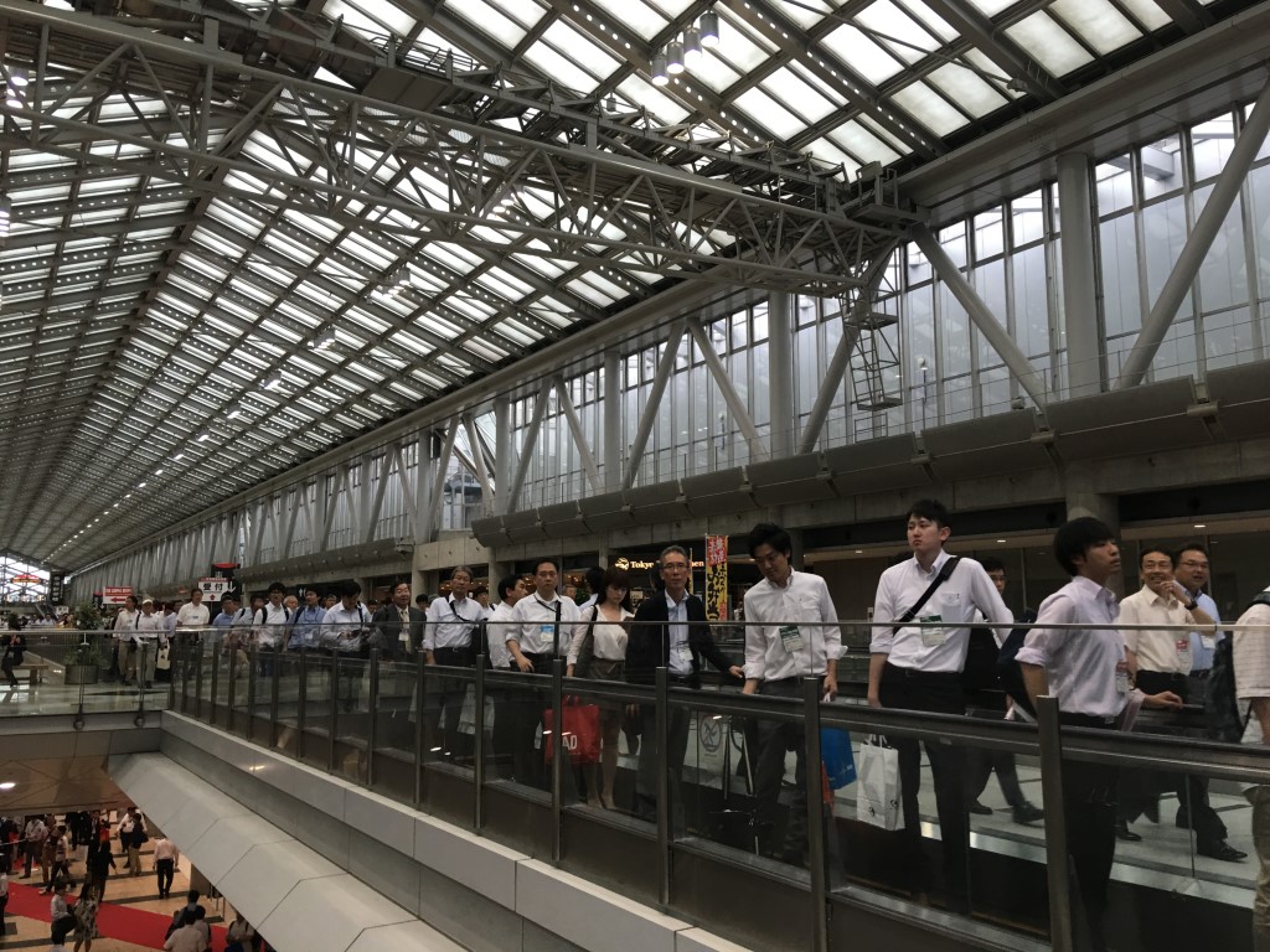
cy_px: 476
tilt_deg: +10.8
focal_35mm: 29
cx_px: 635
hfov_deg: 61.7
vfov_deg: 48.2
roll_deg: -0.4
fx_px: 1064
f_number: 2.2
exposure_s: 1/30
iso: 32
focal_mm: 4.15
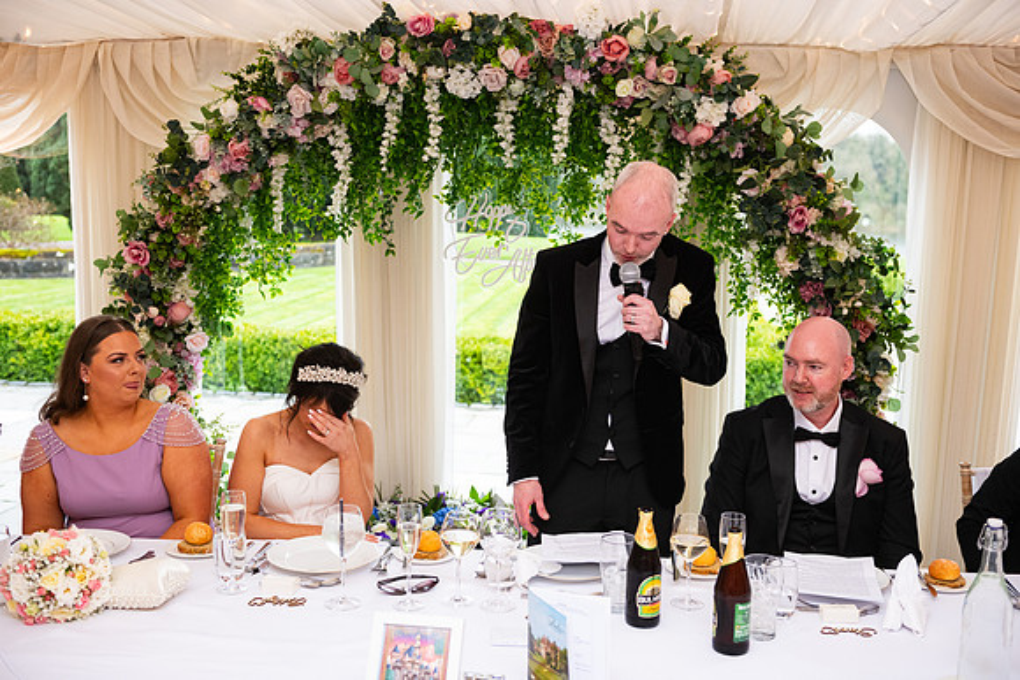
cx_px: 510
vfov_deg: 33.4
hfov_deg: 48.4
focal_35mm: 40
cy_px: 340
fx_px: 1134
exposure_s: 1/160
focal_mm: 40
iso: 1000
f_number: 3.5
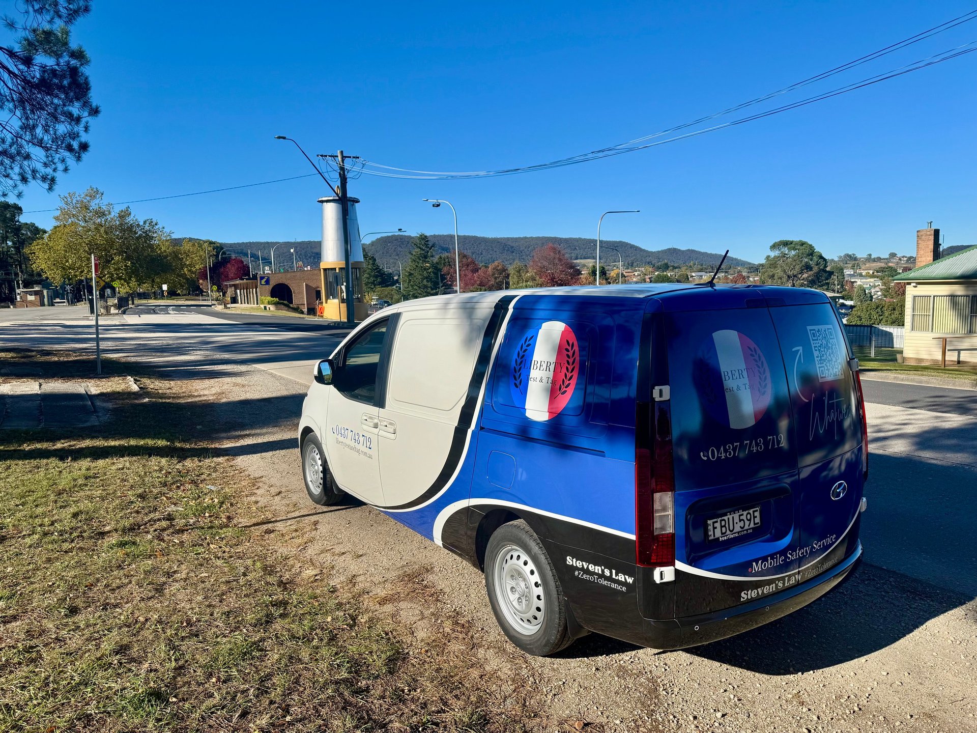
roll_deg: +2.6
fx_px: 677
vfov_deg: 56.8
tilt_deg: -6.1
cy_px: 366
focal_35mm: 24
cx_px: 488
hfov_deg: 71.6
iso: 80
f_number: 1.78
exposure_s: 1/4608
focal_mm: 6.76
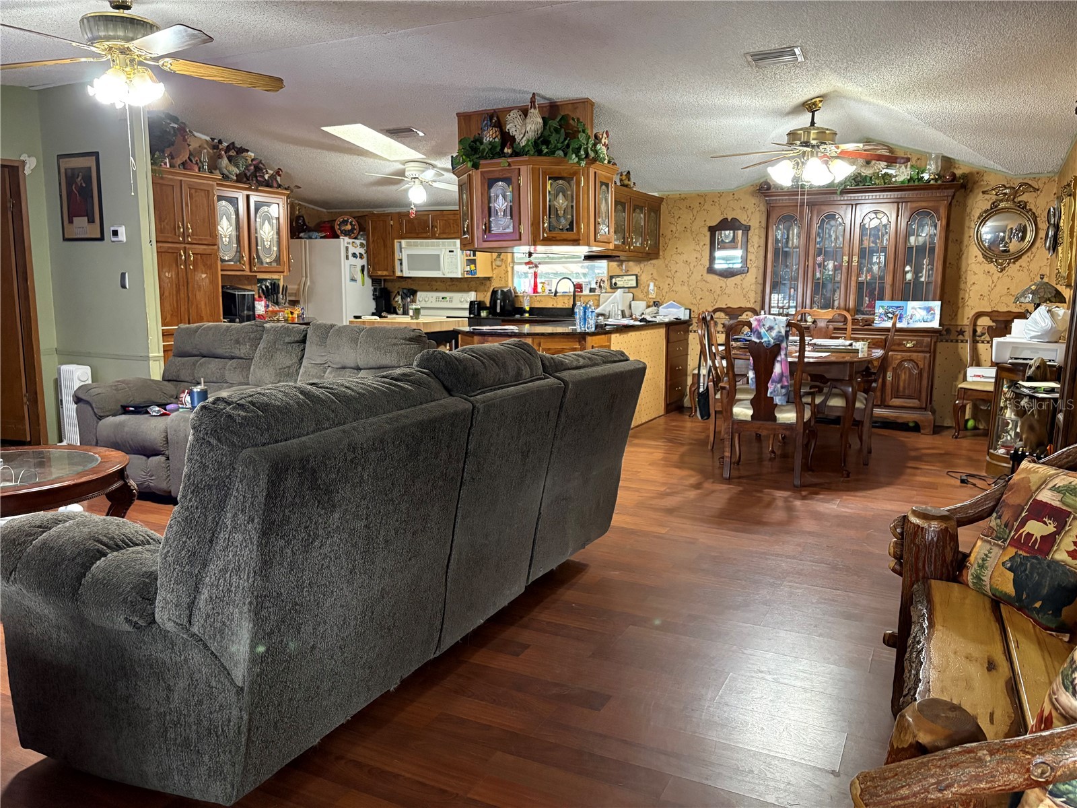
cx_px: 538
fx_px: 809
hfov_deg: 67.3
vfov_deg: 53.1
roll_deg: -0.8
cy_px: 404
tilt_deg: -7.9
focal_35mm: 26
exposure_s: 1/40
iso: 500
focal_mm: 5.96
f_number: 1.6
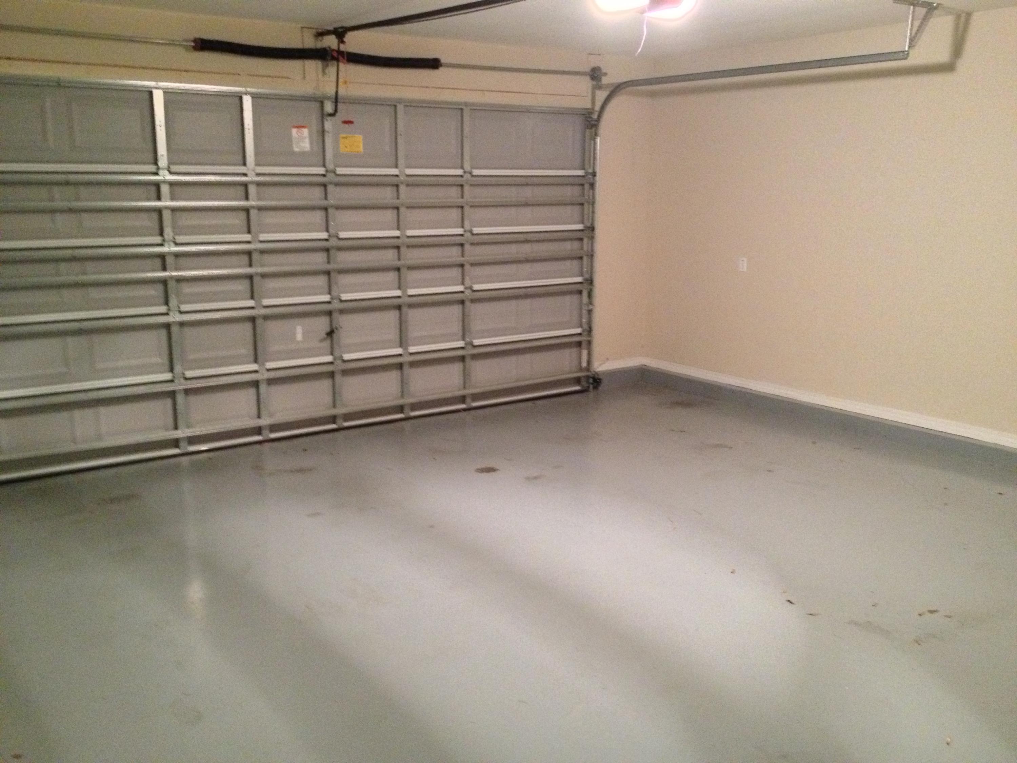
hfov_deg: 52.6
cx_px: 508
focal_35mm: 35
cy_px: 382
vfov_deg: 40.7
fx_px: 1028
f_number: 2.4
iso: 640
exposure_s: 1/15
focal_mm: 4.28
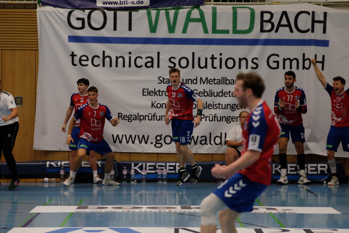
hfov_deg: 16.0
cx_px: 174
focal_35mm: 128
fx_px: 1241
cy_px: 116
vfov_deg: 10.7
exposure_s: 1/1000
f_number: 2.5
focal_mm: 85
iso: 4000
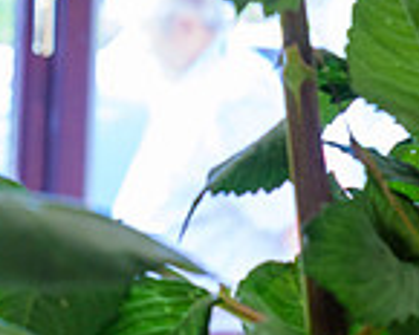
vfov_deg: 6.8
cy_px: -62
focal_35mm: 226
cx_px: 748
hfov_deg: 8.2
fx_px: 2803
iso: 1600
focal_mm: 60
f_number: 5.6
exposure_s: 1/60
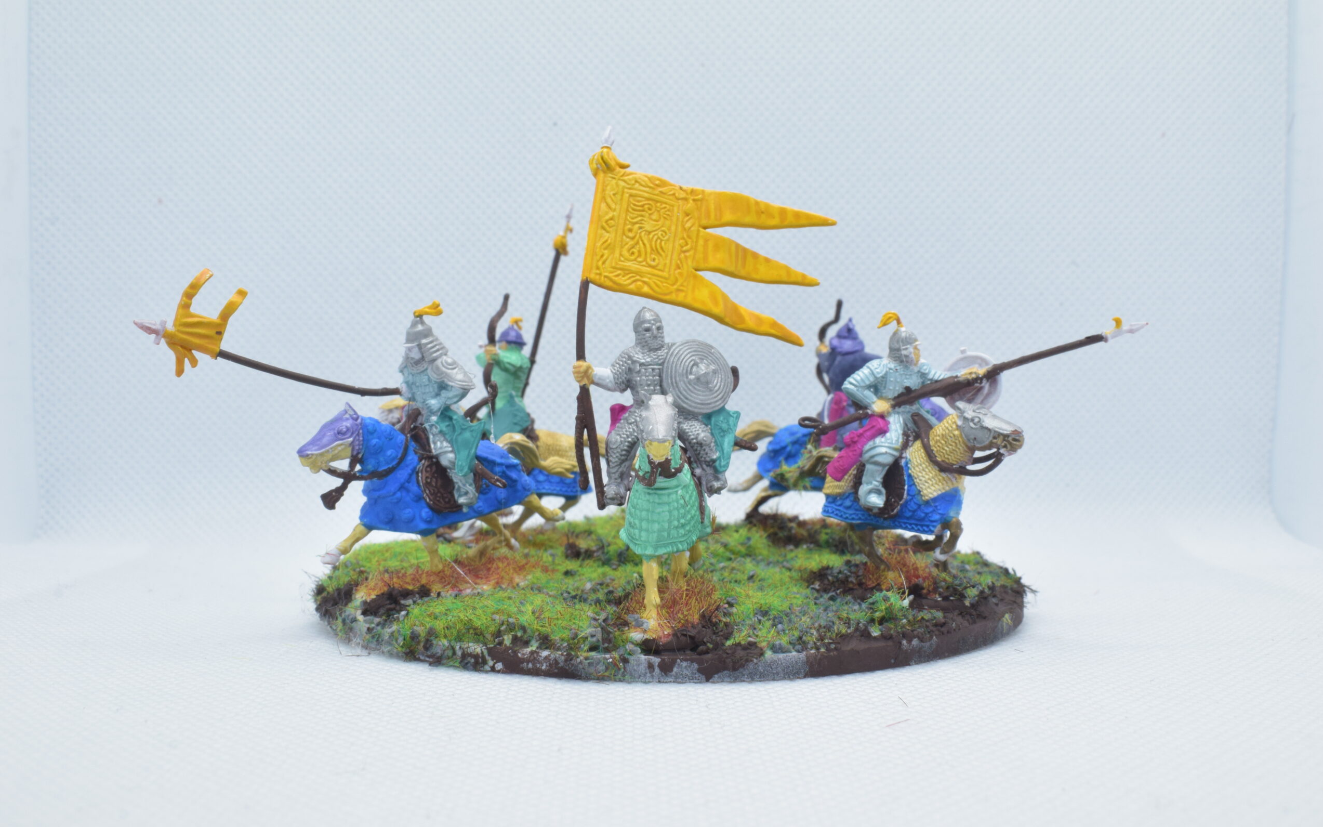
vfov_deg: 30.9
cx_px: 665
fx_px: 1497
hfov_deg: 47.7
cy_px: 414
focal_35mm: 42
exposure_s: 1/60
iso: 800
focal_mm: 27
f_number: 18
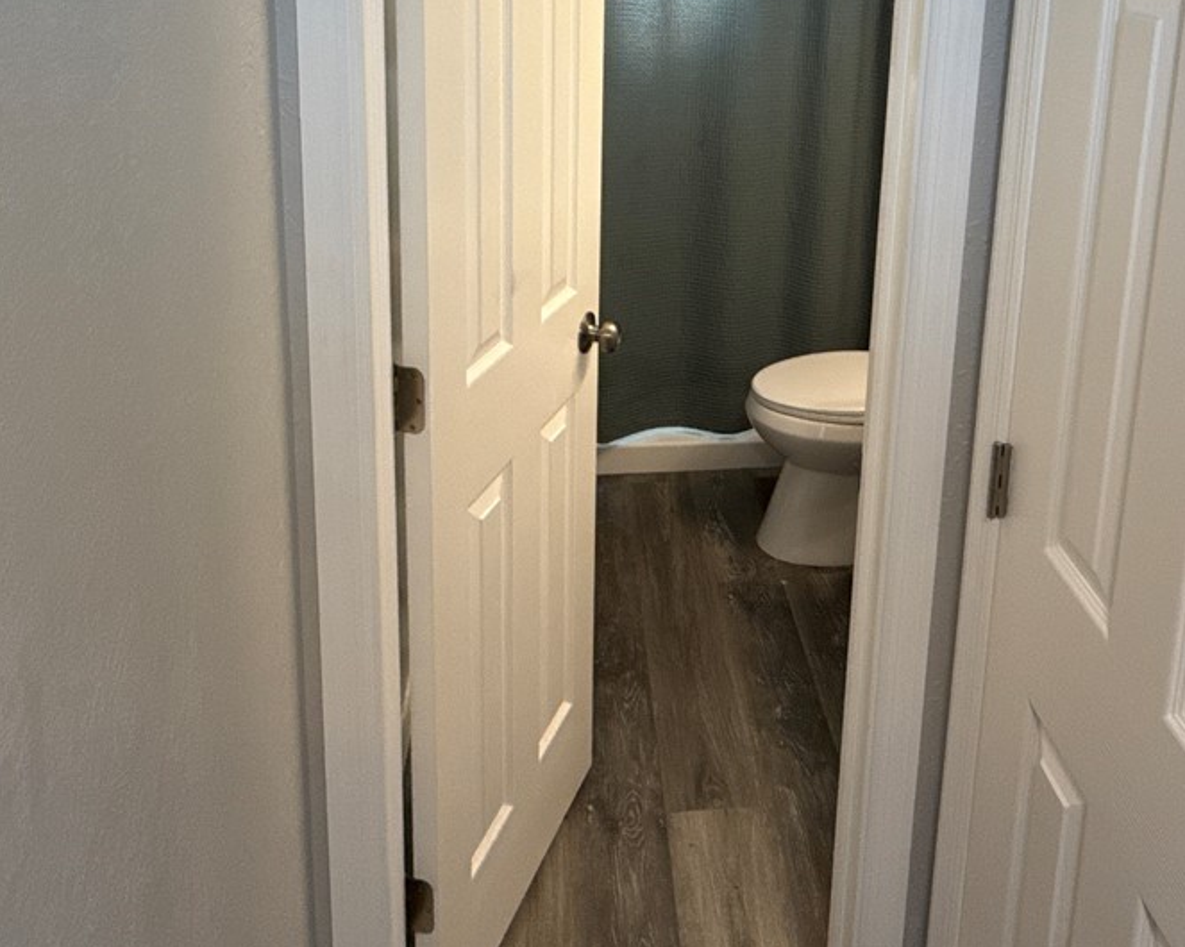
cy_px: 141
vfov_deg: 41.8
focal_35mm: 33
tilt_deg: -11.6
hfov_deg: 53.8
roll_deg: -1.9
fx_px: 1157
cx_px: 713
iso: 200
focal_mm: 2.22
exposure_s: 1/120
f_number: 2.2
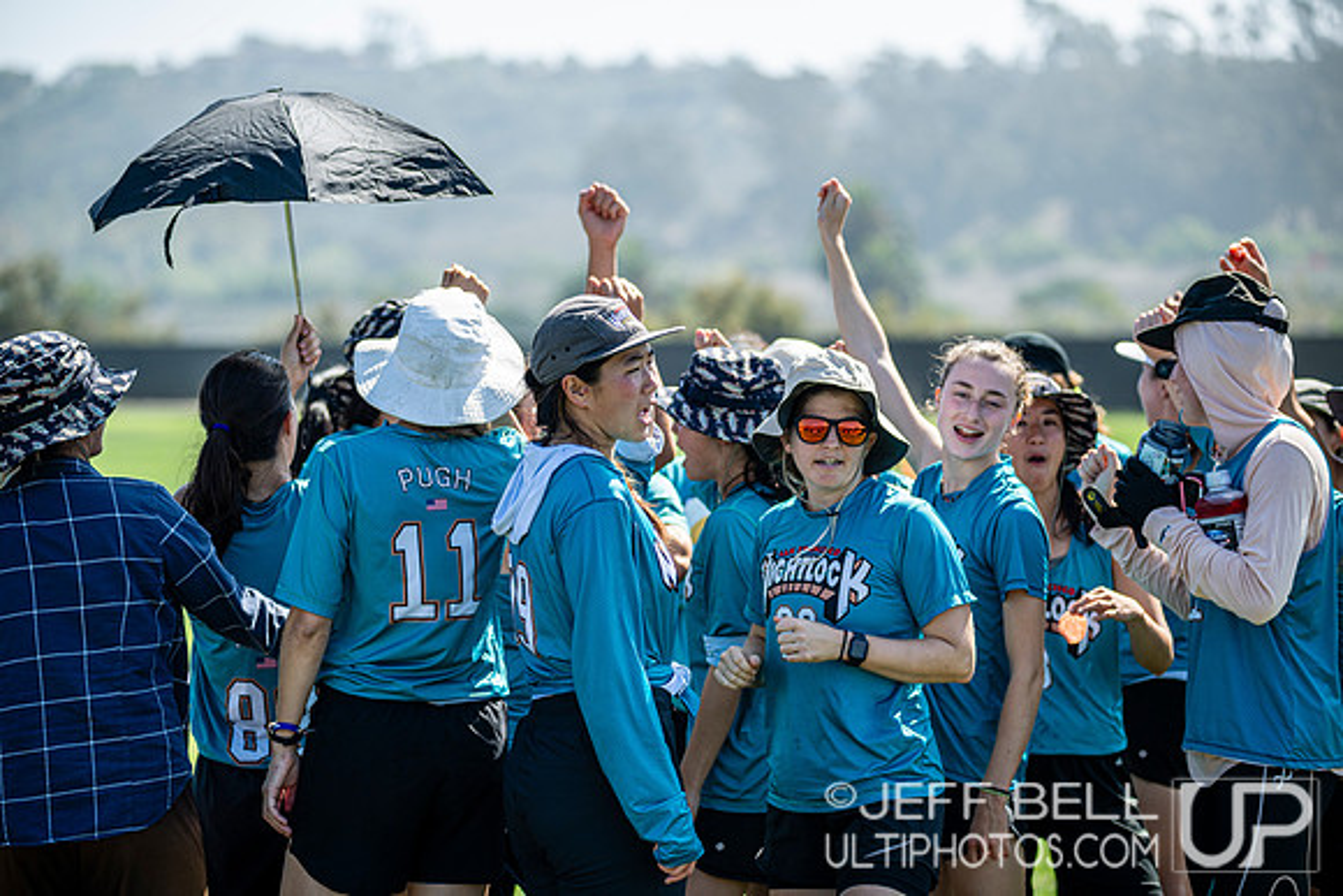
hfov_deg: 17.1
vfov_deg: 11.4
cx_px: 672
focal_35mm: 120
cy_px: 448
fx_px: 4478
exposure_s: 1/800
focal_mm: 120
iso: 100
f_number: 3.2
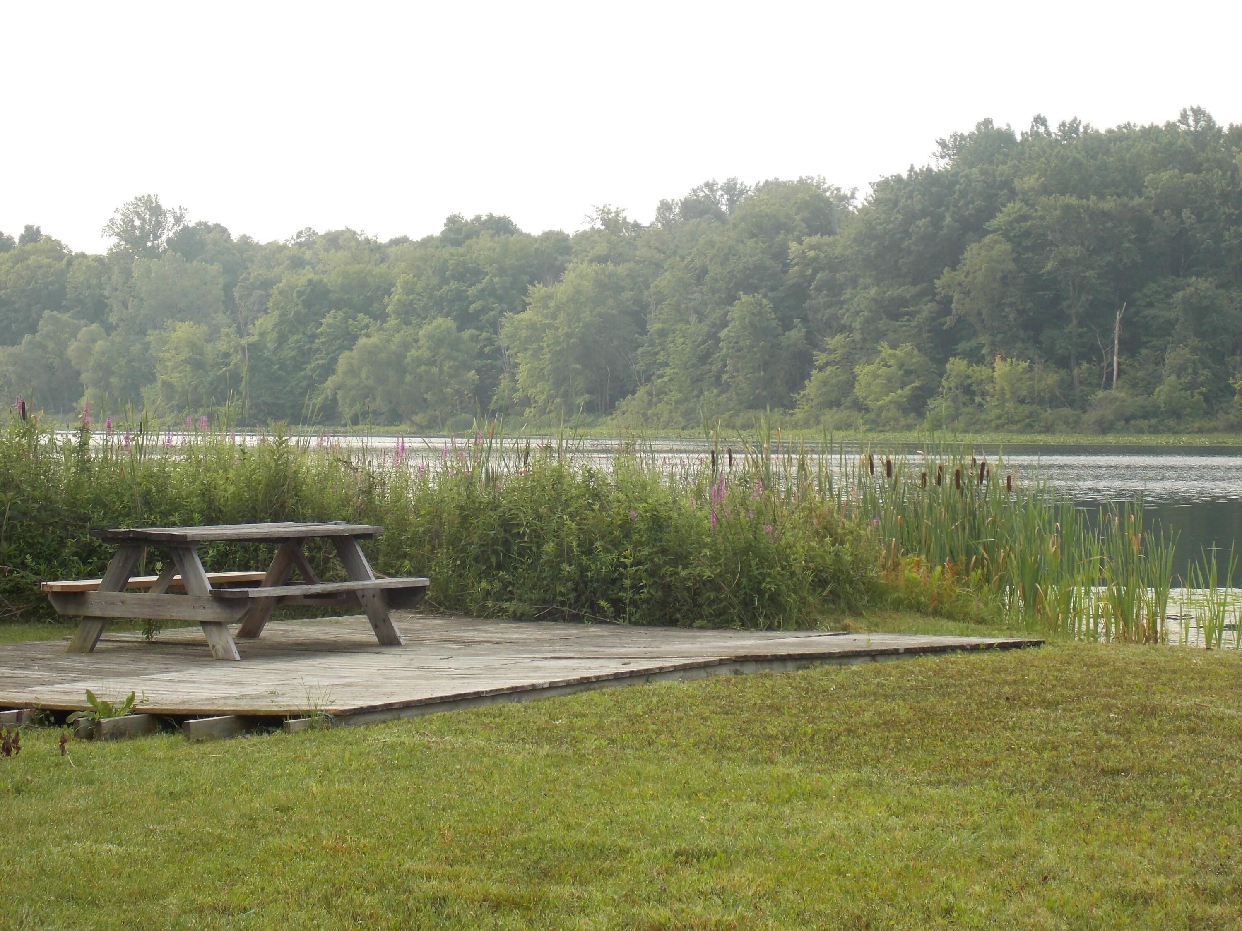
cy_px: 466
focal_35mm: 86
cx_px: 621
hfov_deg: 22.8
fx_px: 3086
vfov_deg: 17.2
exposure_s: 1/125
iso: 80
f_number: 4.4
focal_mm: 15.3
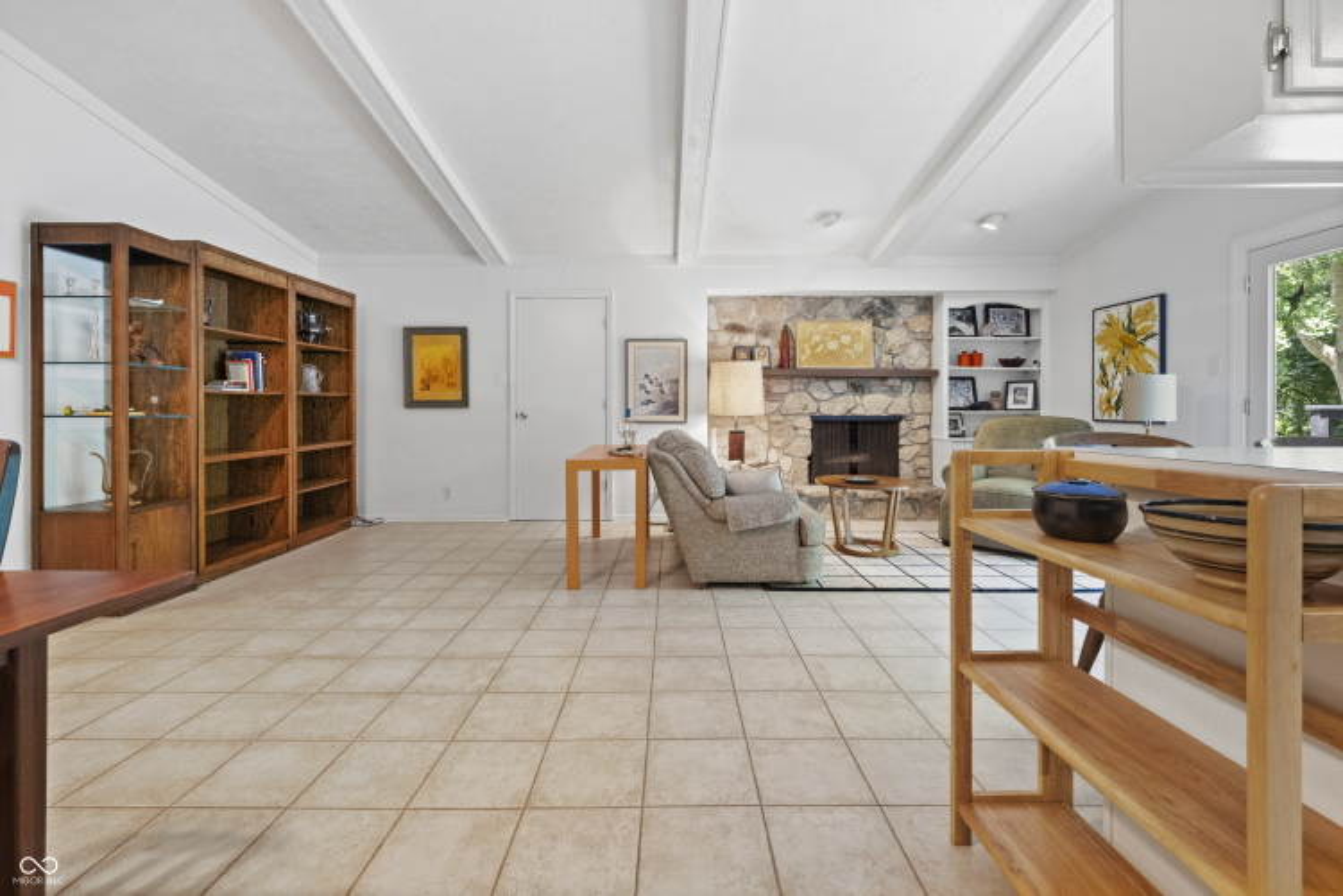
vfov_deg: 77.3
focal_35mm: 15
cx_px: 672
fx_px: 560
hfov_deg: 100.4
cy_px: 448
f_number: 9
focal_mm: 15
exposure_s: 1/15
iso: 12800
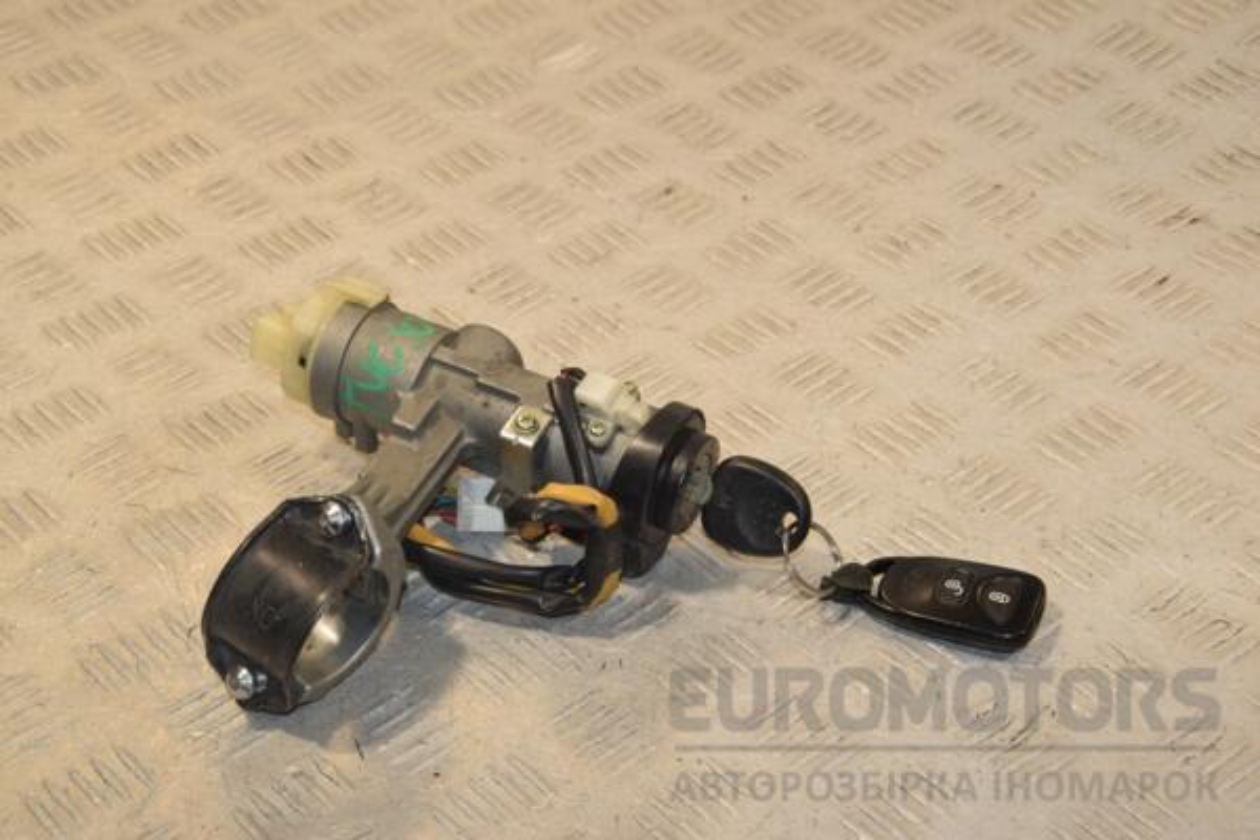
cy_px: 420
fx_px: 2625
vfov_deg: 18.2
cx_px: 630
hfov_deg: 27.0
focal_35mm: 75
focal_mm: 50
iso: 800
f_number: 9
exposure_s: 1/200
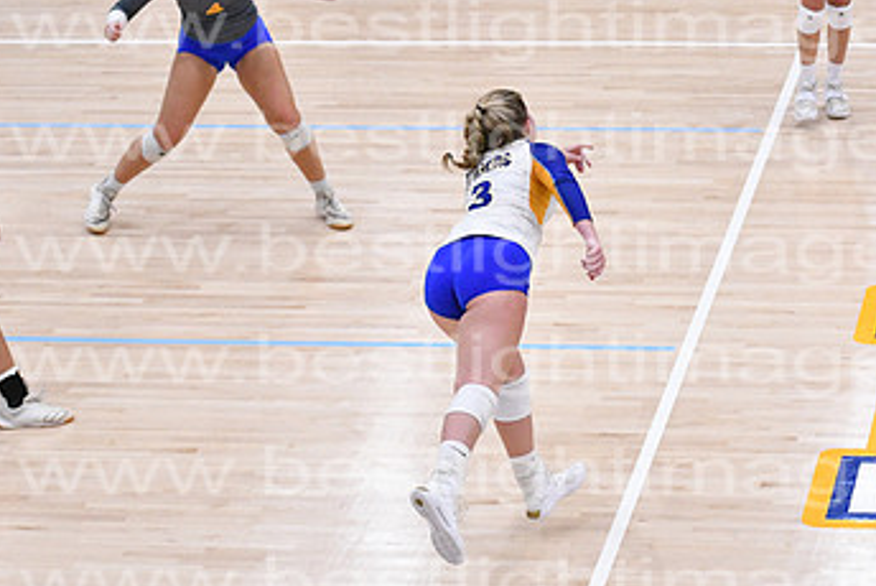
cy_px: 310
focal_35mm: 177
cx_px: 596
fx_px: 4311
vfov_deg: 7.8
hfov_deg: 11.6
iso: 6400
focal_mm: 70
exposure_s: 1/1000
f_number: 3.2
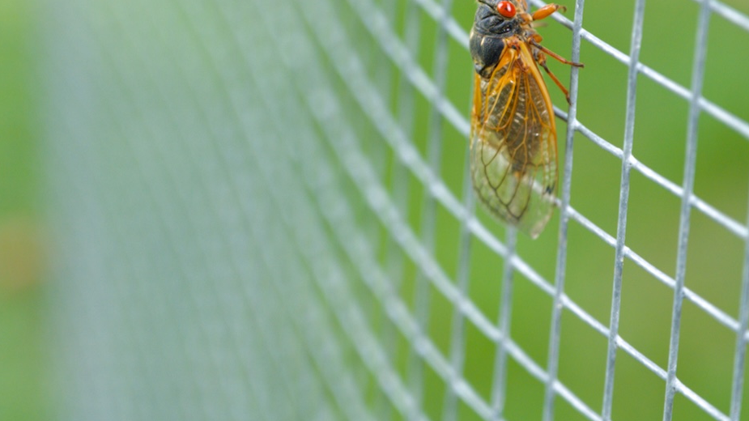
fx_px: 2204
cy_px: 114
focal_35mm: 111
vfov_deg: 10.9
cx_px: 512
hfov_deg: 19.2
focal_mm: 70
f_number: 4
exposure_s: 1/500
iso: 640
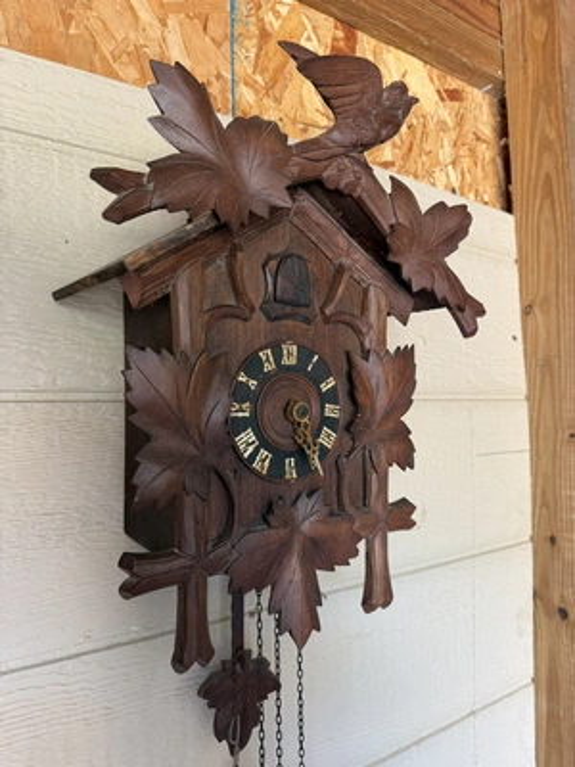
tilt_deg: +2.9
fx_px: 532
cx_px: 288
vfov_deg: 71.6
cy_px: 384
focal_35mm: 24
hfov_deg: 56.8
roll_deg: +1.5
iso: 200
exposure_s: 1/109
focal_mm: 6.76
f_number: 1.78
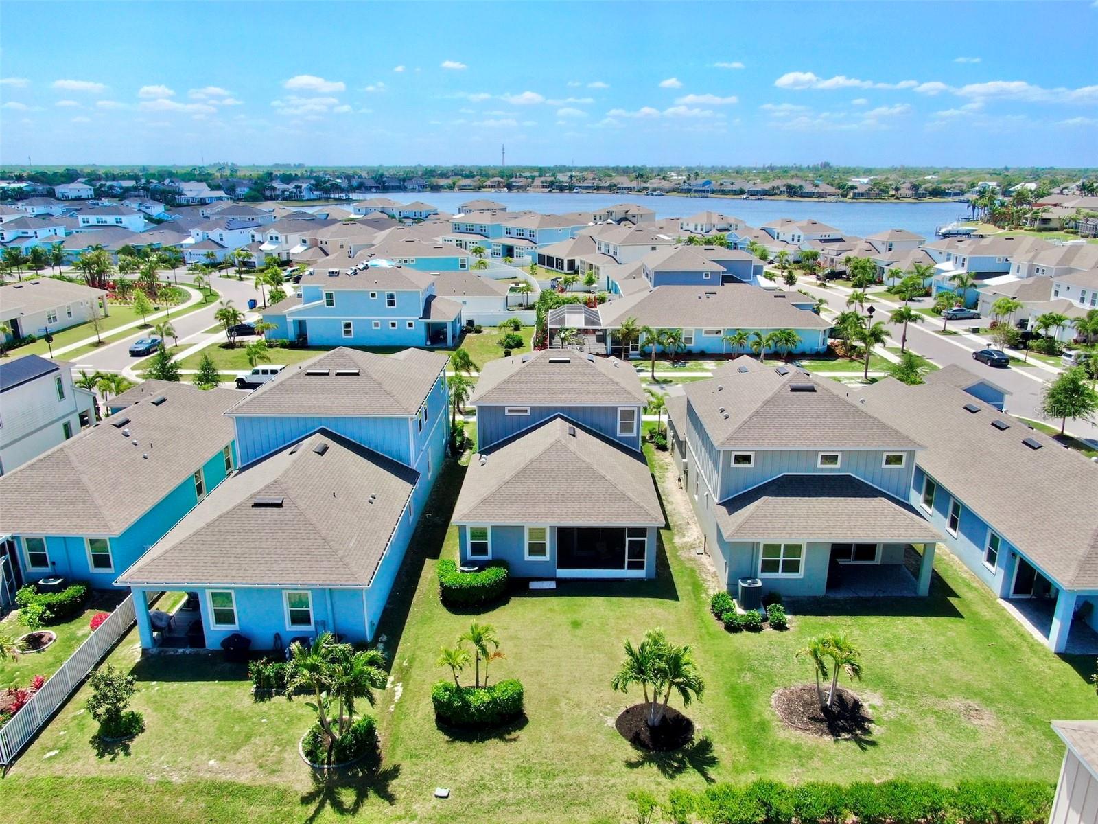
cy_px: 412
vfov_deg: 56.8
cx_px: 549
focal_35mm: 24
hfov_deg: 71.6
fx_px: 761
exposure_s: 1/1000
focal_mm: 4.39
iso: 100
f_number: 2.8
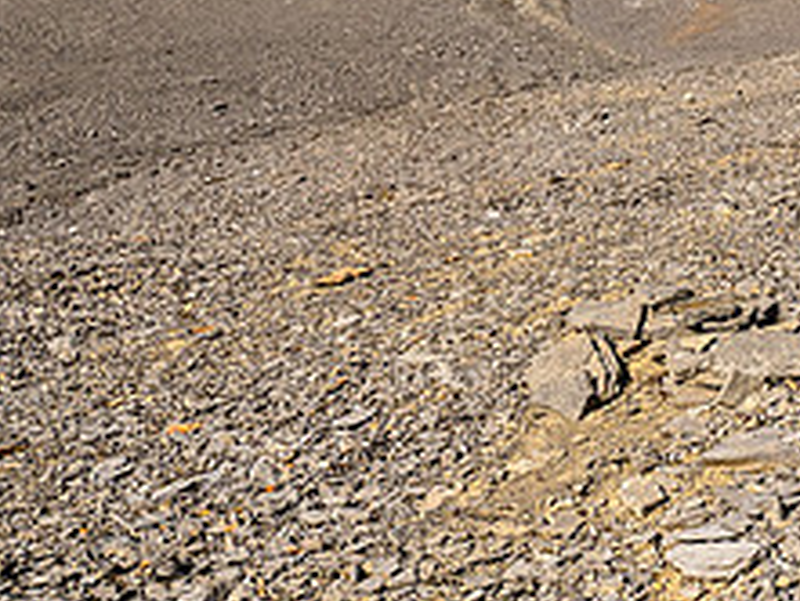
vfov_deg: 23.3
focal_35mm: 63
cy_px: 270
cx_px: 713
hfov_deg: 29.5
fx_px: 1457
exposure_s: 1/320
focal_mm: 12
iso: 200
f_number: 8
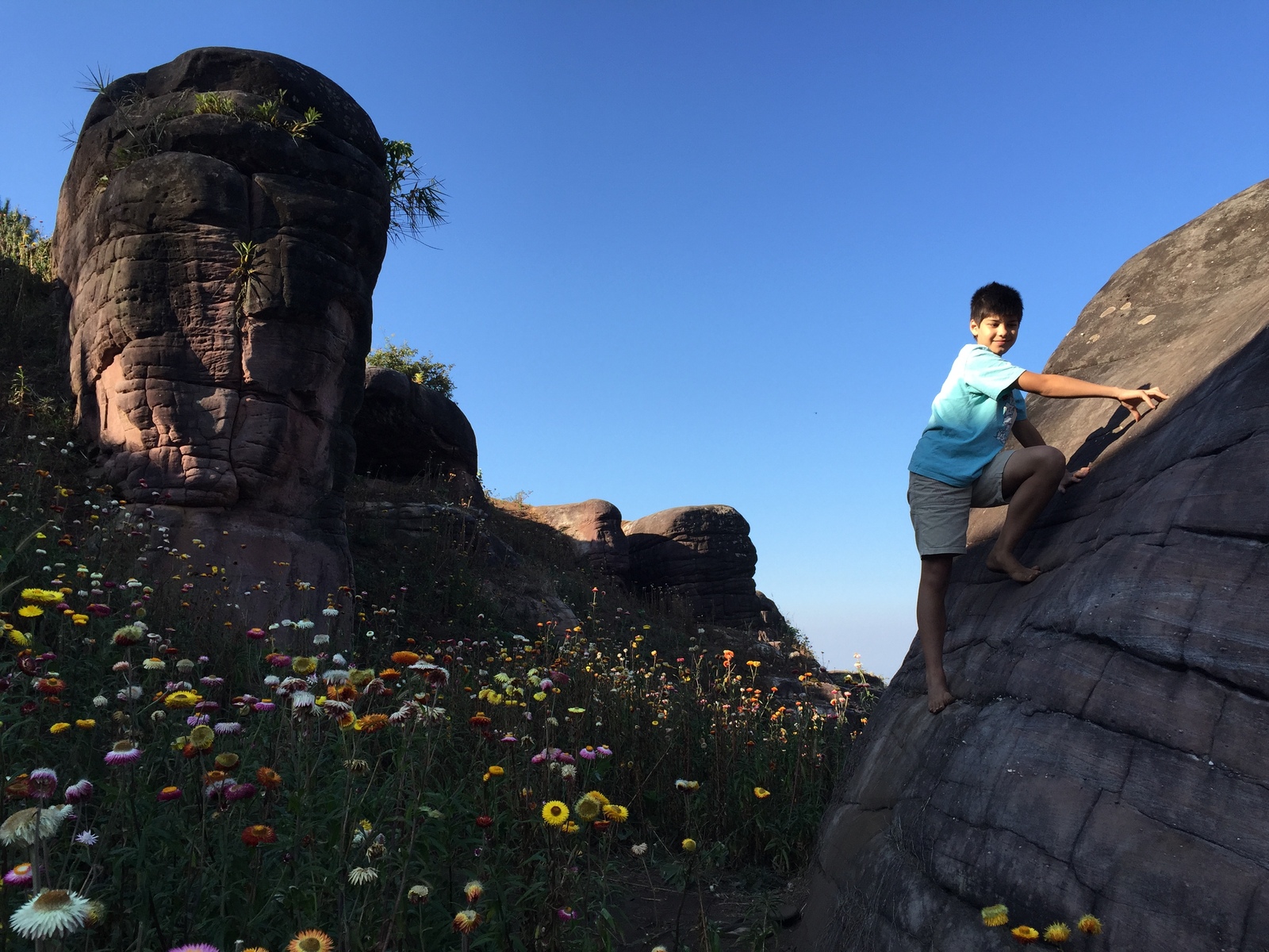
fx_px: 1063
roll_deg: +0.7
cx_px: 634
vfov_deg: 48.2
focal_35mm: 29
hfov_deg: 61.7
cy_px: 476
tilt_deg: +10.0
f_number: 2.2
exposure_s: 1/860
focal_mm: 4.15
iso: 32
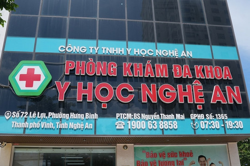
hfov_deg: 53.1
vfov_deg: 36.9
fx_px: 250
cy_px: 83
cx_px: 125
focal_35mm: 36
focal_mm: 24
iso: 100
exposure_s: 1/640
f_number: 5.6
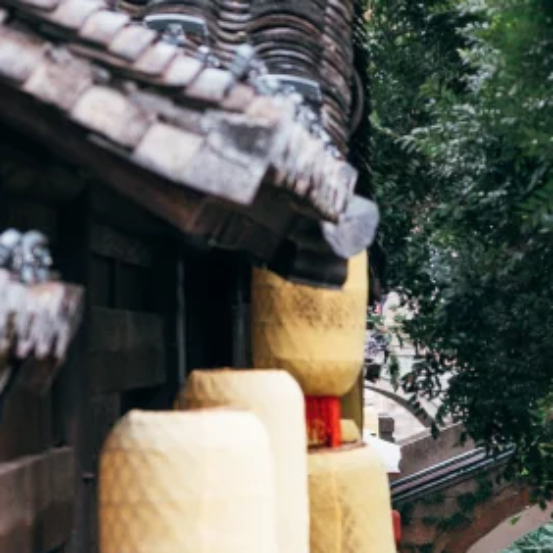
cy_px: 928
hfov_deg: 7.1
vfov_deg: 7.0
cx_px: 796
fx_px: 4410
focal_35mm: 244
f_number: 3.2
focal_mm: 50
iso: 400
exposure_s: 1/250
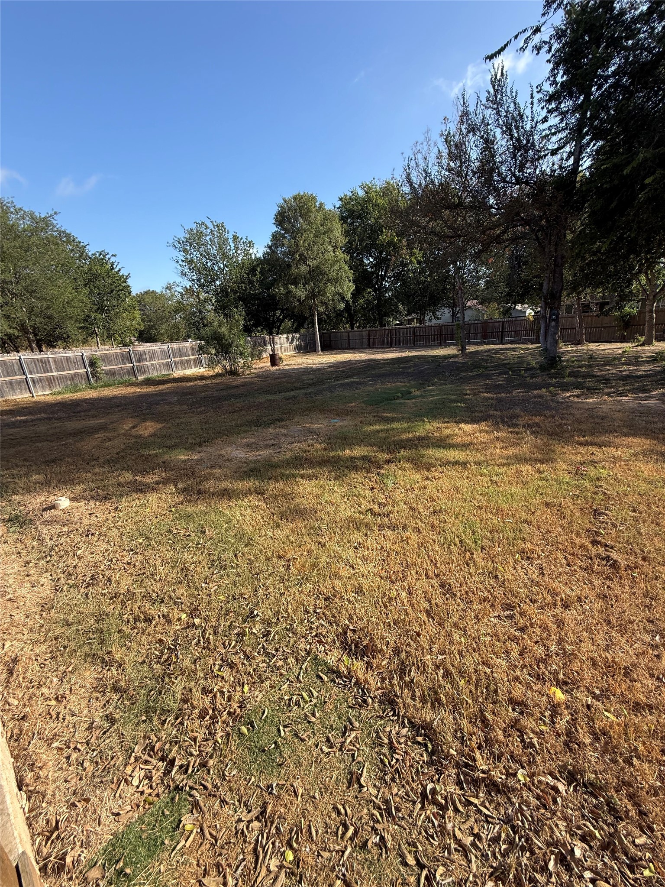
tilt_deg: -18.7
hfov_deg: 85.7
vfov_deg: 102.1
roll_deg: +3.2
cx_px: 332
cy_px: 444
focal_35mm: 14
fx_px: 359
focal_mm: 2.22
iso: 50
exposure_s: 1/545
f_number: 2.2
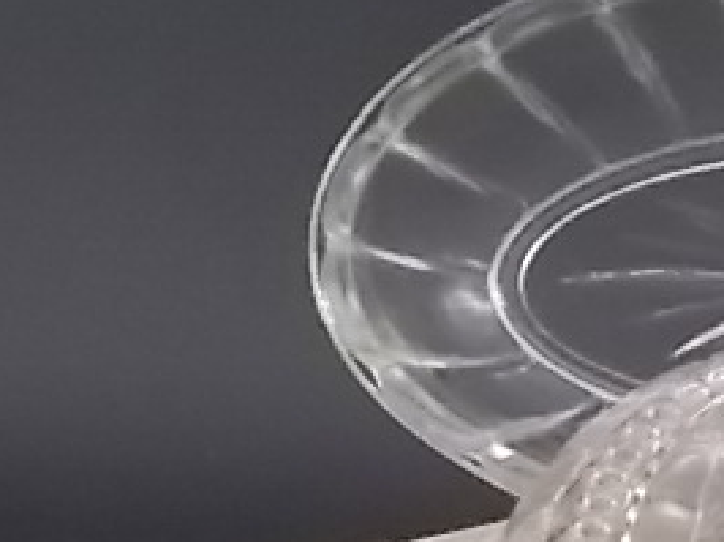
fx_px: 3824
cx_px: 857
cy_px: 441
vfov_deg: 8.1
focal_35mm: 183
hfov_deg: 10.6
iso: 800
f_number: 5.8
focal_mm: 13.5
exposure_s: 1/80
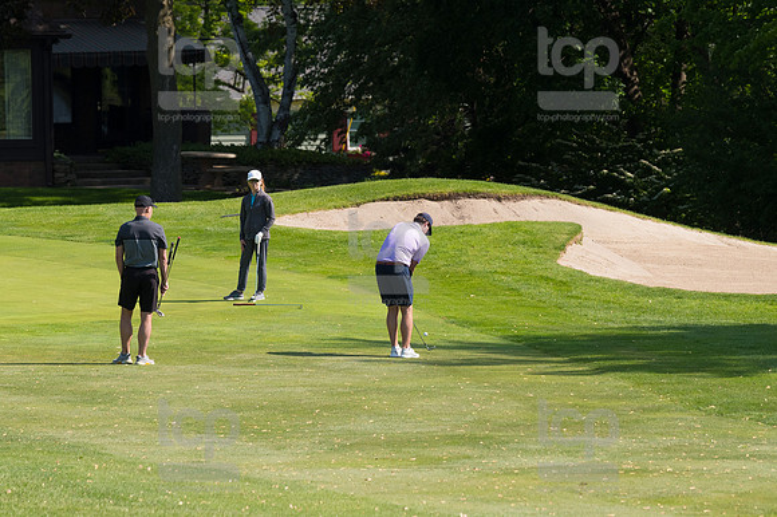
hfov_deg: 6.9
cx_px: 388
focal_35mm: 300
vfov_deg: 4.6
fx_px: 6471
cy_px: 258
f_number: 5.6
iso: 320
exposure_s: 1/1600
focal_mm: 200
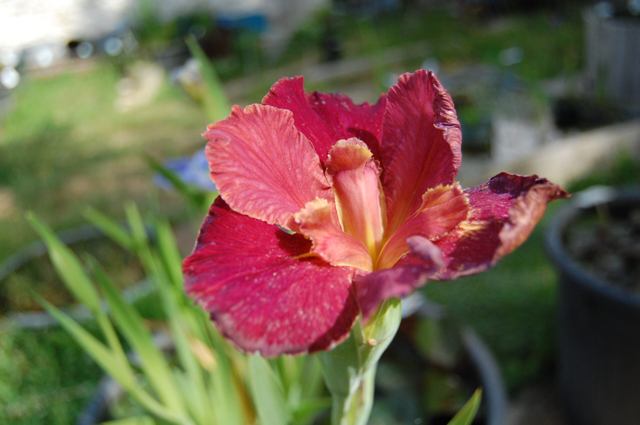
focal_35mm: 36
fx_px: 639
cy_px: 212
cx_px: 320
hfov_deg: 53.2
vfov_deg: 36.8
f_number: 4
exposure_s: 1/2500
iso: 800
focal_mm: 24
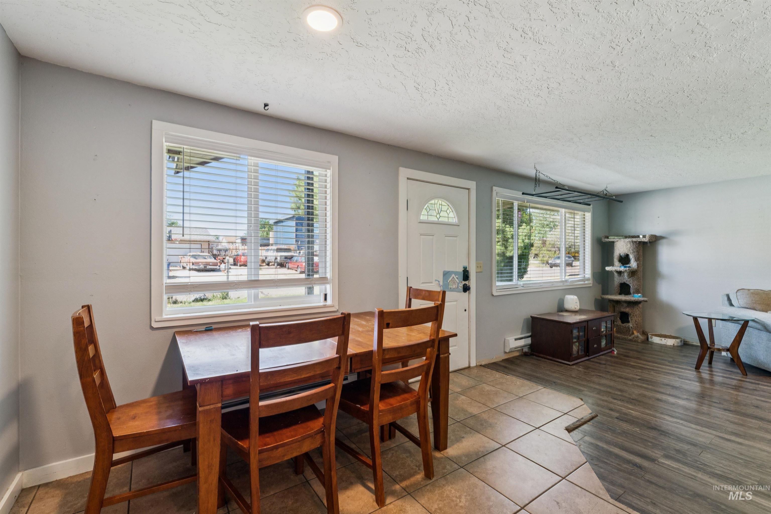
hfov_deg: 97.1
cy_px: 257
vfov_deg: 74.1
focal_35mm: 16
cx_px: 386
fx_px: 340
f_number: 13
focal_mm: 15.9
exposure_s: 1/10
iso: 400
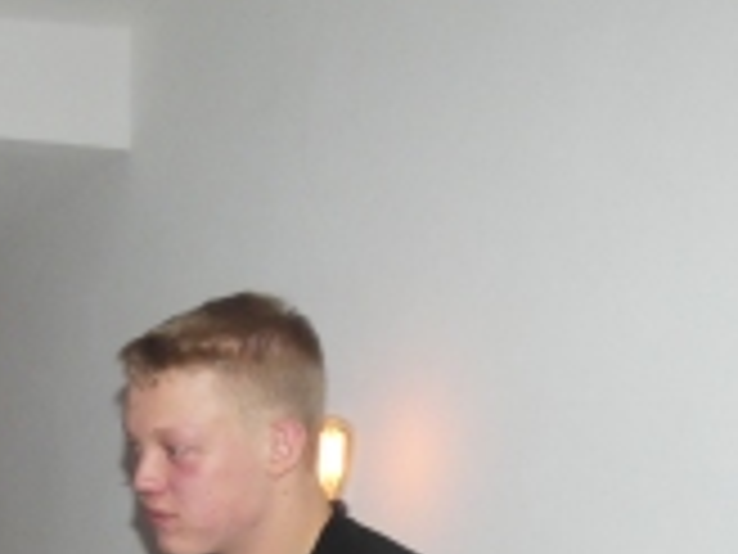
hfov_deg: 22.9
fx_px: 1663
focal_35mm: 78
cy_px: 536
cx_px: -153
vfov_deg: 18.5
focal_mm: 5.8
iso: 800
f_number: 3.4
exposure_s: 1/60
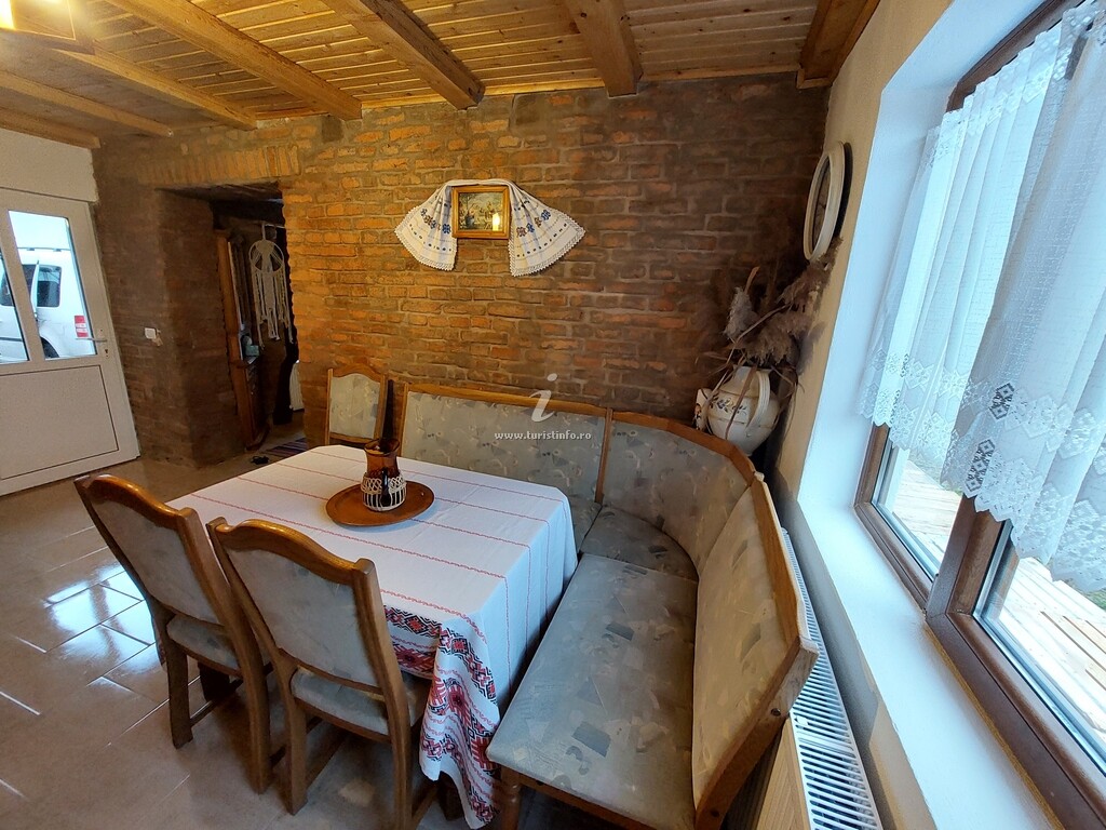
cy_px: 415
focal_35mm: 13
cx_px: 553
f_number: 2.2
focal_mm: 1.74
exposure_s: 1/50
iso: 320
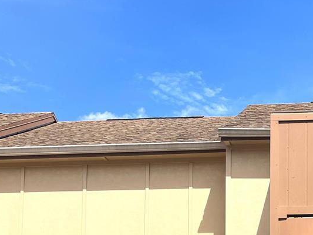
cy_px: 308
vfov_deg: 17.7
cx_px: 237
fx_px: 705
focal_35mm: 78
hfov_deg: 24.7
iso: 50
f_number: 1.6
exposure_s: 1/2825
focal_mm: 5.1
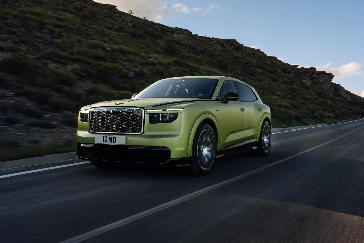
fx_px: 313
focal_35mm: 31
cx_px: 182
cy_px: 122
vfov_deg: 42.3
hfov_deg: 60.3
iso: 100
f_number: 13
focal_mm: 31
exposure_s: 1/20
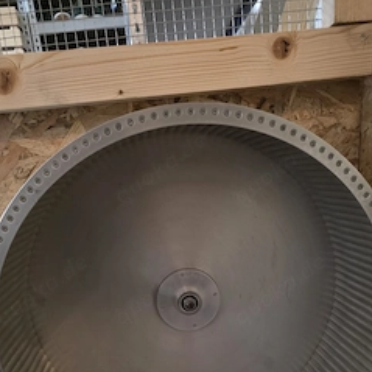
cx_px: 195
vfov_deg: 45.6
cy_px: 307
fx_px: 413
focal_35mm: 34
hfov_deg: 48.4
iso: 1250
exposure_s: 1/25.1
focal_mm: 6.3
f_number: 1.7
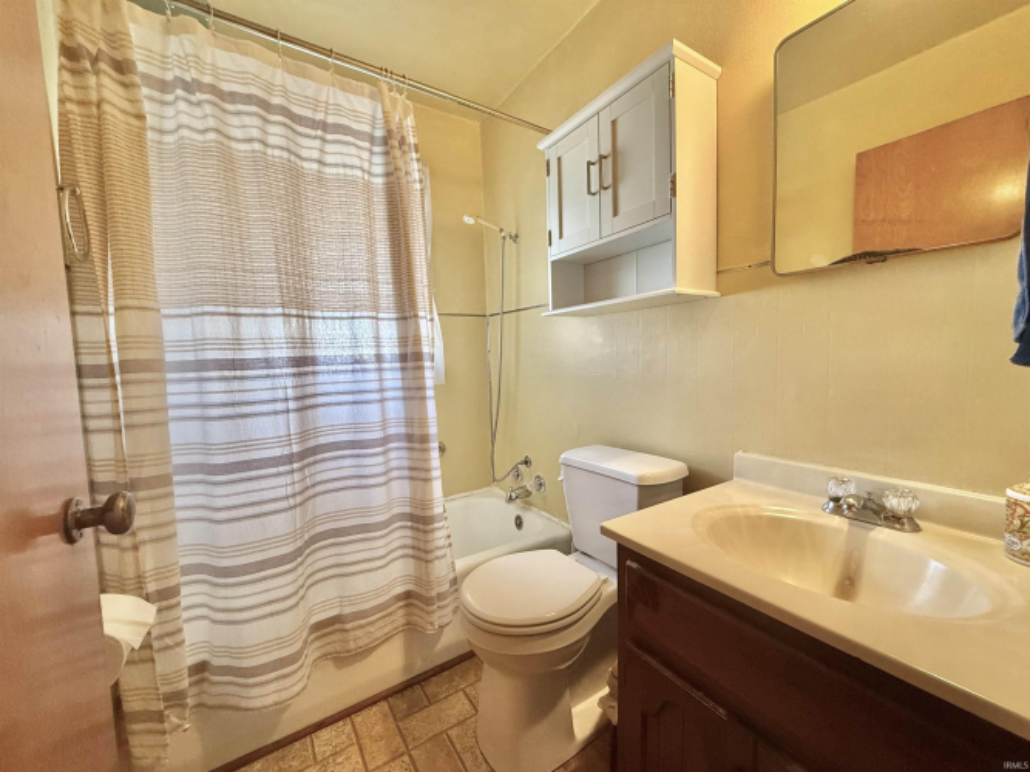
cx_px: 515
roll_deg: +2.0
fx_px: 416
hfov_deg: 102.1
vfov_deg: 85.7
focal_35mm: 14
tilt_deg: -3.7
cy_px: 386
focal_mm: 2.22
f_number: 2.2
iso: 250
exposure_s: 1/120
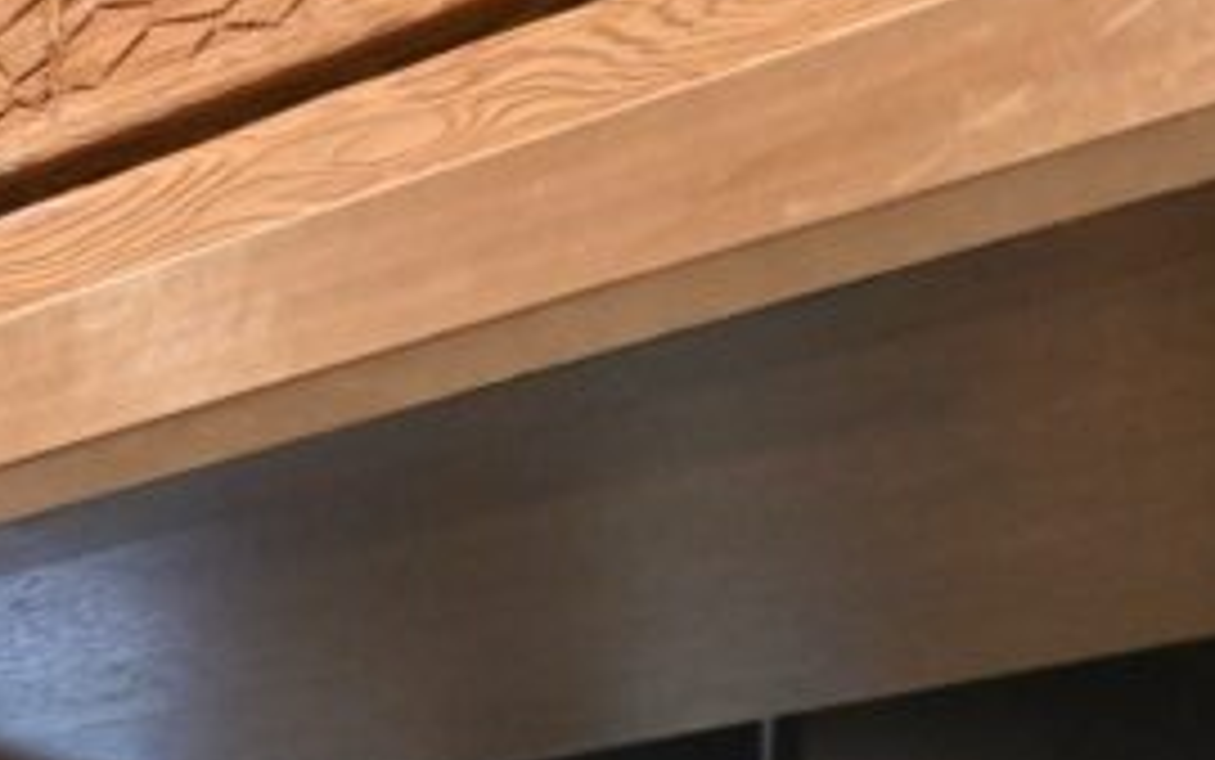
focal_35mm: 116
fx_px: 3843
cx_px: 189
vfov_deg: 11.1
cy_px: -121
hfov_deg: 17.8
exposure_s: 1/60
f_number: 3.8
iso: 3600
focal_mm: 20
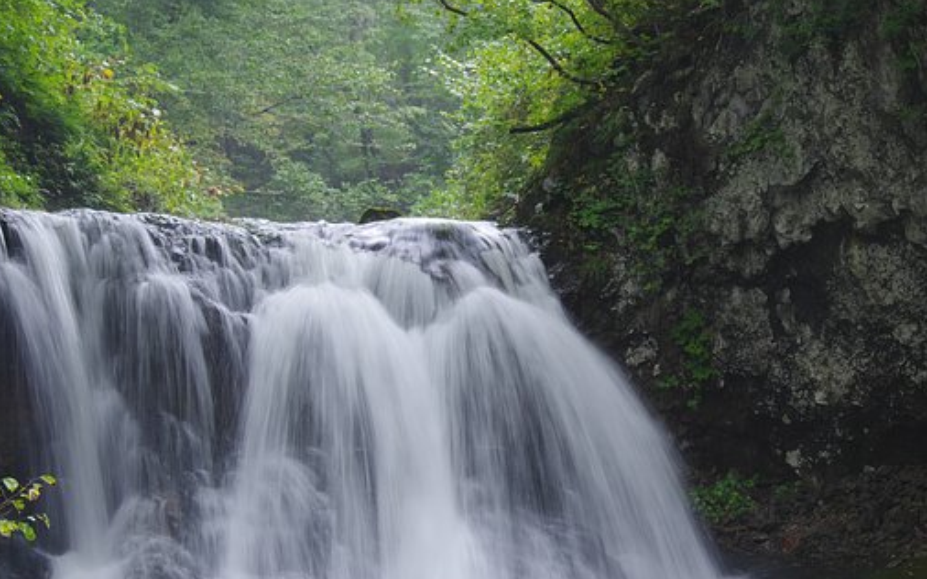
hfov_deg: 19.3
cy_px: 292
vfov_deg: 12.1
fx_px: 2728
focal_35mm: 108
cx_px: 460
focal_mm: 70
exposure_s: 1/8
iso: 160
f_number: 4.5
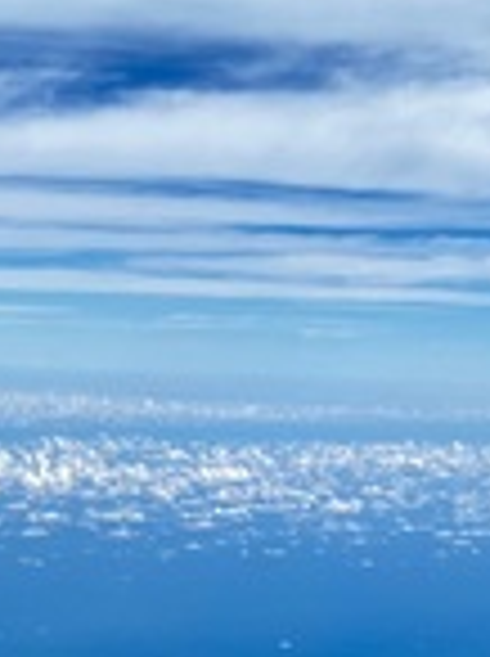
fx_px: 2025
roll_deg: -2.8
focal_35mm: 107
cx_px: 166
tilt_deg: -11.0
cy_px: 639
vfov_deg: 18.0
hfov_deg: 13.8
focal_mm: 5.7
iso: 50
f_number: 1.5
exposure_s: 1/6579
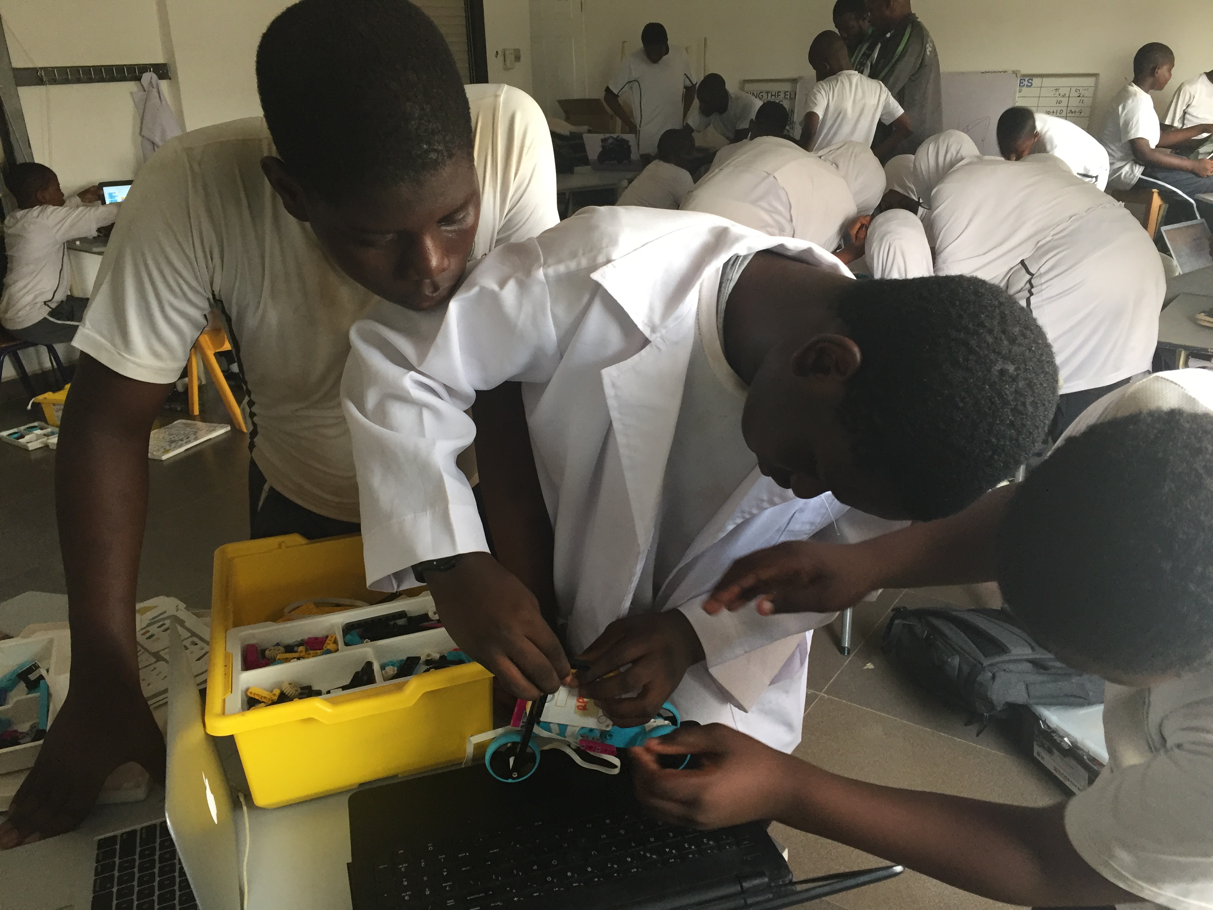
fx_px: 1016
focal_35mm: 29
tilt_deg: -21.6
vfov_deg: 48.2
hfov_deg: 61.7
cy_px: 455
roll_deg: +1.8
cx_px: 606
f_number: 2.2
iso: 64
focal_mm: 4.15
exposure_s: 1/33
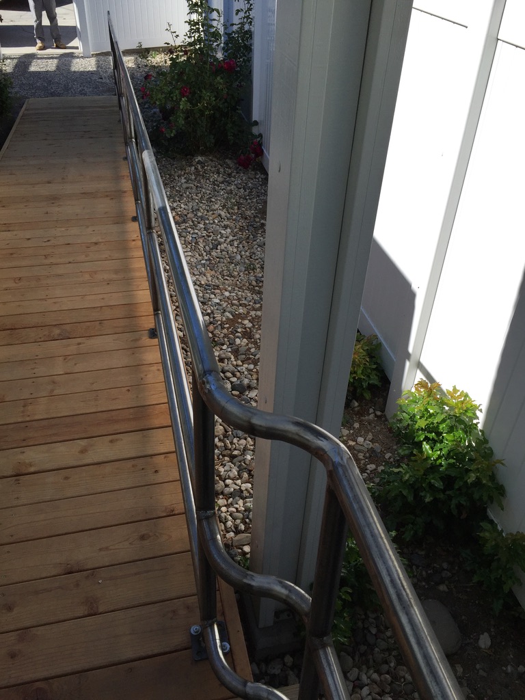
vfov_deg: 61.7
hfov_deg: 48.2
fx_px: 586
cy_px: 350
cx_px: 262
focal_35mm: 29
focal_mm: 4.15
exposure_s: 1/2083
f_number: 2.2
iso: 32
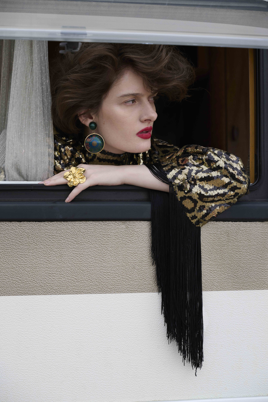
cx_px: 134
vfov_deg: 27.0
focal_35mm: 75
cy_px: 201
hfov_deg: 18.2
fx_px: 837
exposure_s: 1/400
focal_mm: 75
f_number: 5.6
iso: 160
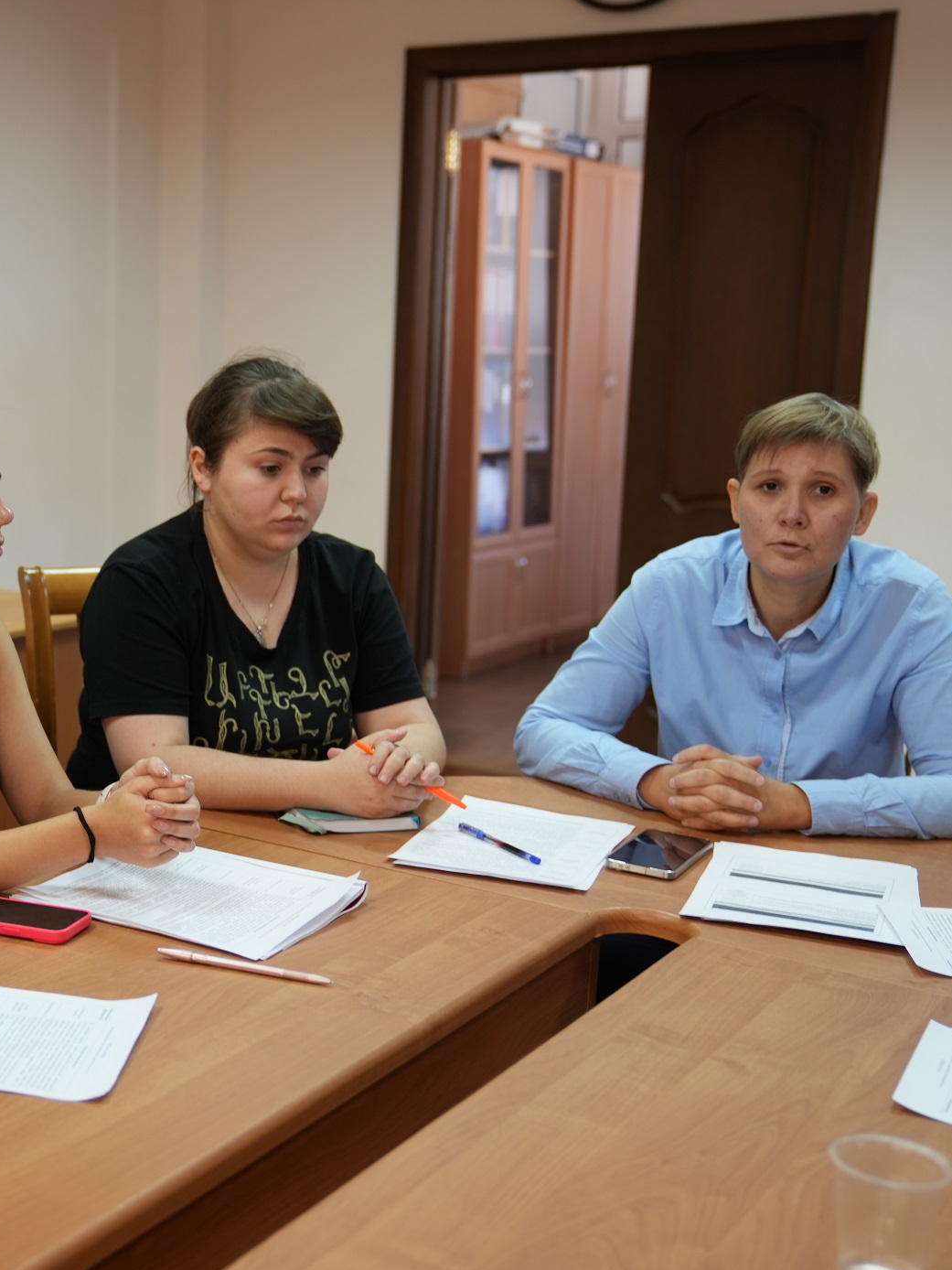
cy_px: 632
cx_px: 142
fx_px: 1870
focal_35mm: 51
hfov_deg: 27.8
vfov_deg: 37.5
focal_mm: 35
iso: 320
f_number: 2.8
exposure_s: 1/40
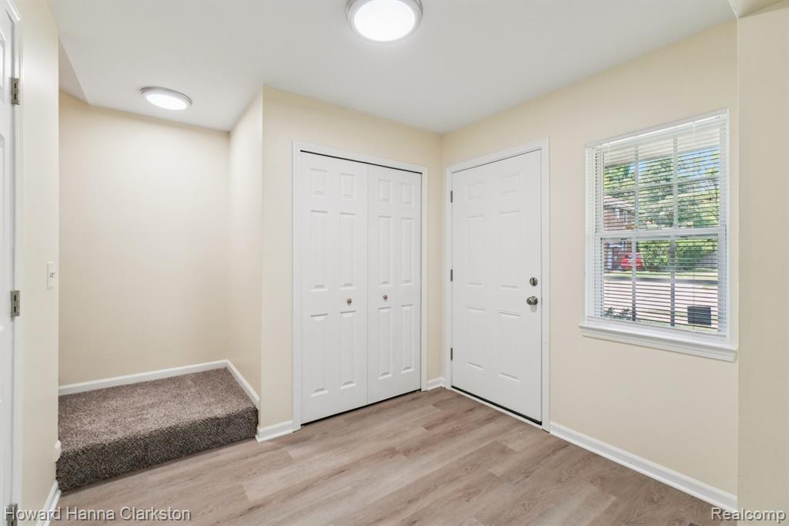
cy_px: 263
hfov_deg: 100.4
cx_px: 394
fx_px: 329
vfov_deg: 77.3
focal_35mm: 15
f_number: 8
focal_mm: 10
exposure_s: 1/30
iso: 400
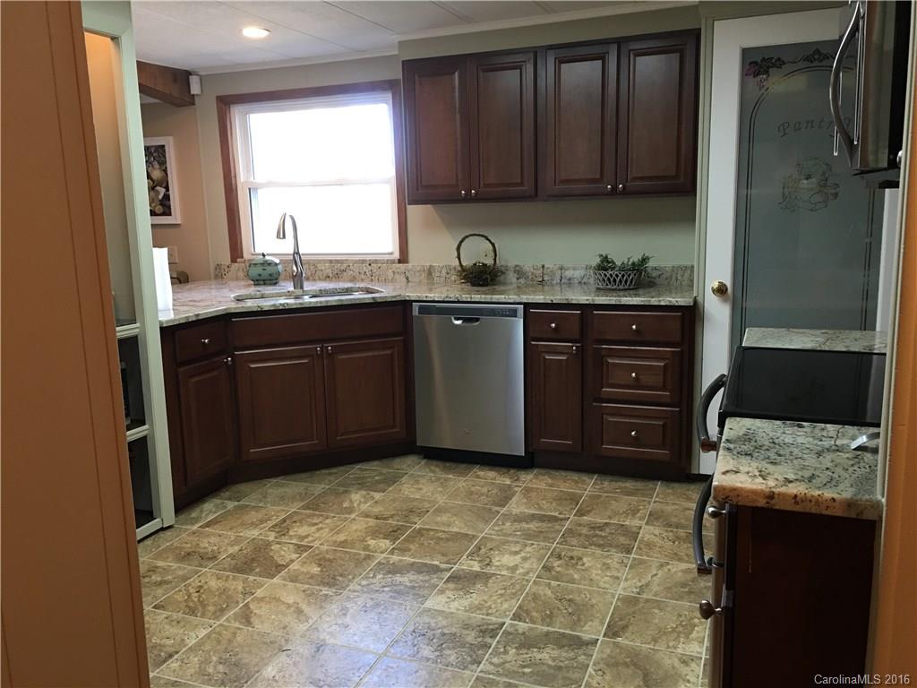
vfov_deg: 48.2
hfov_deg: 61.7
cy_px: 344
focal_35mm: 29
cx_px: 458
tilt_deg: -9.7
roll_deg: +1.0
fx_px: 768
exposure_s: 1/15
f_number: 2.2
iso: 64
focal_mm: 4.15
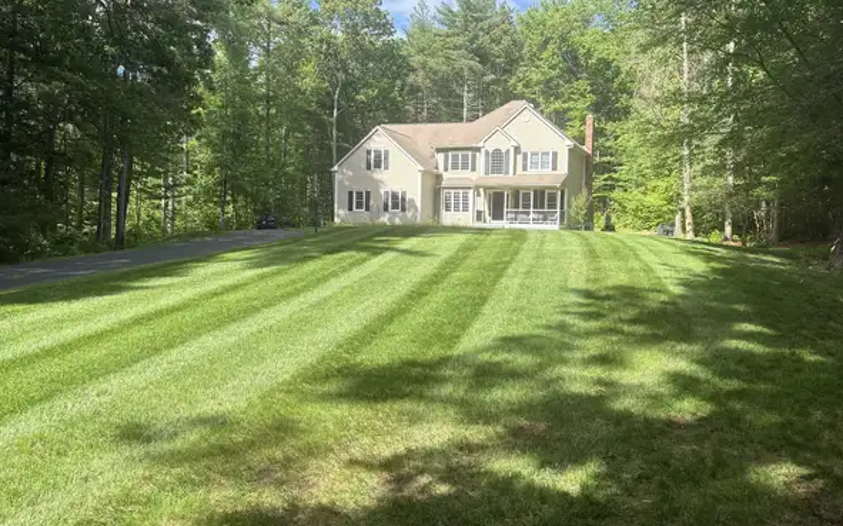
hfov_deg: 66.5
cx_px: 418
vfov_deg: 44.2
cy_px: 207
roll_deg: -1.3
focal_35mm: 28
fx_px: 643
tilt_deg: -0.8
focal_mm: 5.96
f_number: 1.6
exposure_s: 1/1196
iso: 50
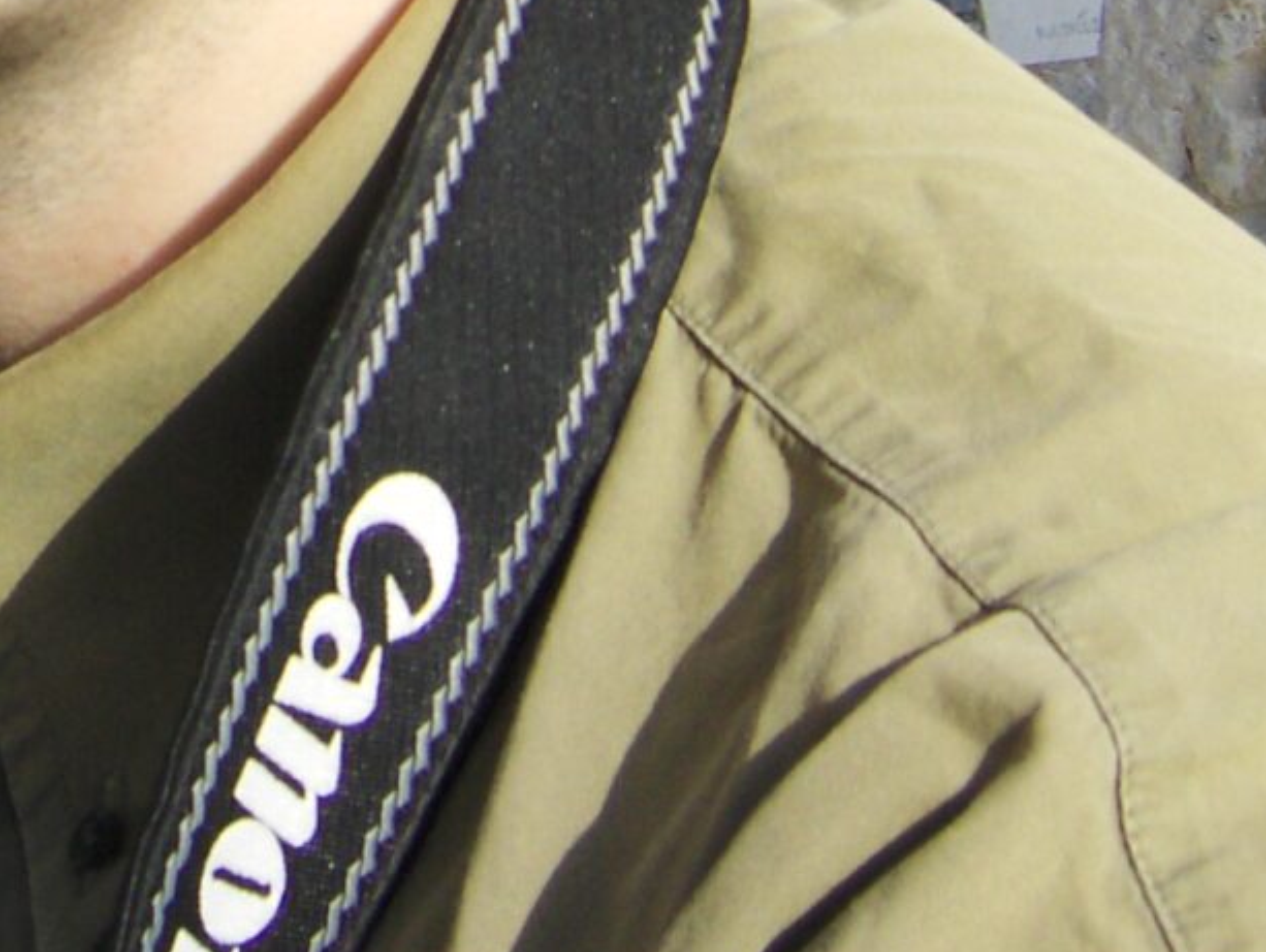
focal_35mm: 117
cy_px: -608
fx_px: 4283
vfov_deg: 11.9
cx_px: -233
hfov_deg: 16.2
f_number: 5.5
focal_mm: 7.5
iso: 100
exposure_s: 1/452
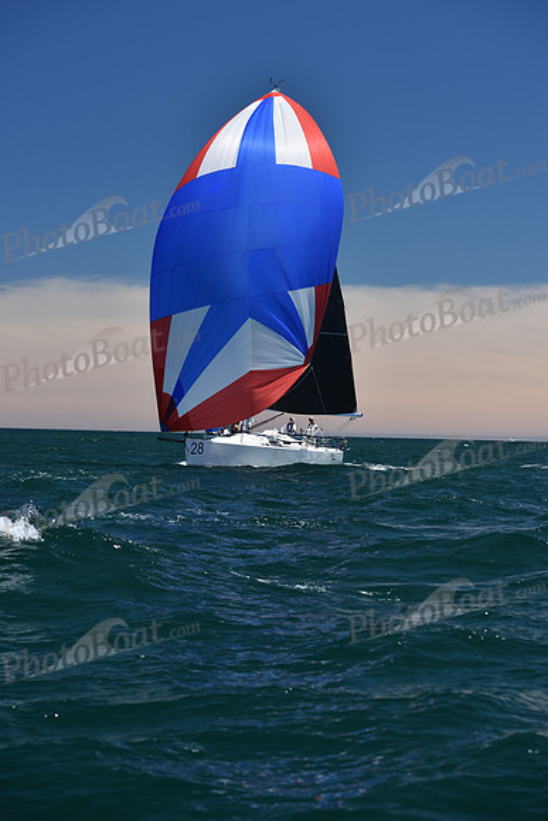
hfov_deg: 17.1
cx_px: 274
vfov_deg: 25.4
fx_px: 1825
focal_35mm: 80
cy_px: 410
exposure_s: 1/800
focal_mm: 80
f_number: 5.6
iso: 250
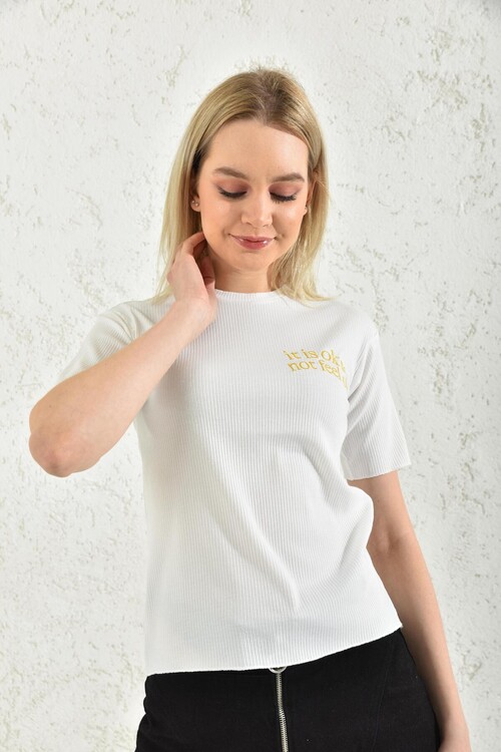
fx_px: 1002
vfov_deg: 41.1
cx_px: 250
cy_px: 376
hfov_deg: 28.1
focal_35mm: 48
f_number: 7.1
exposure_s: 1/160
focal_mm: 48
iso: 100
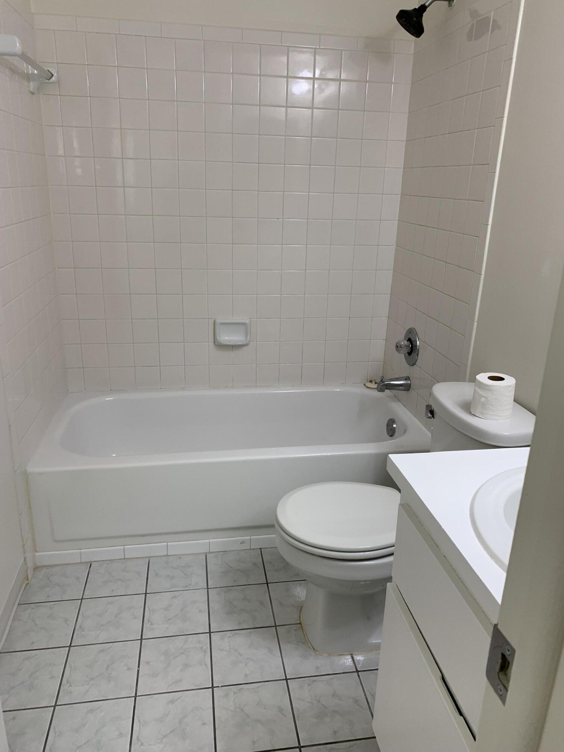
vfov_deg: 67.3
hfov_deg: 53.1
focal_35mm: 26
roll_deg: +0.7
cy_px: 376
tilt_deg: -19.4
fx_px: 565
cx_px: 282
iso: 50
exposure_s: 1/60
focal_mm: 4.25
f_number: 1.8
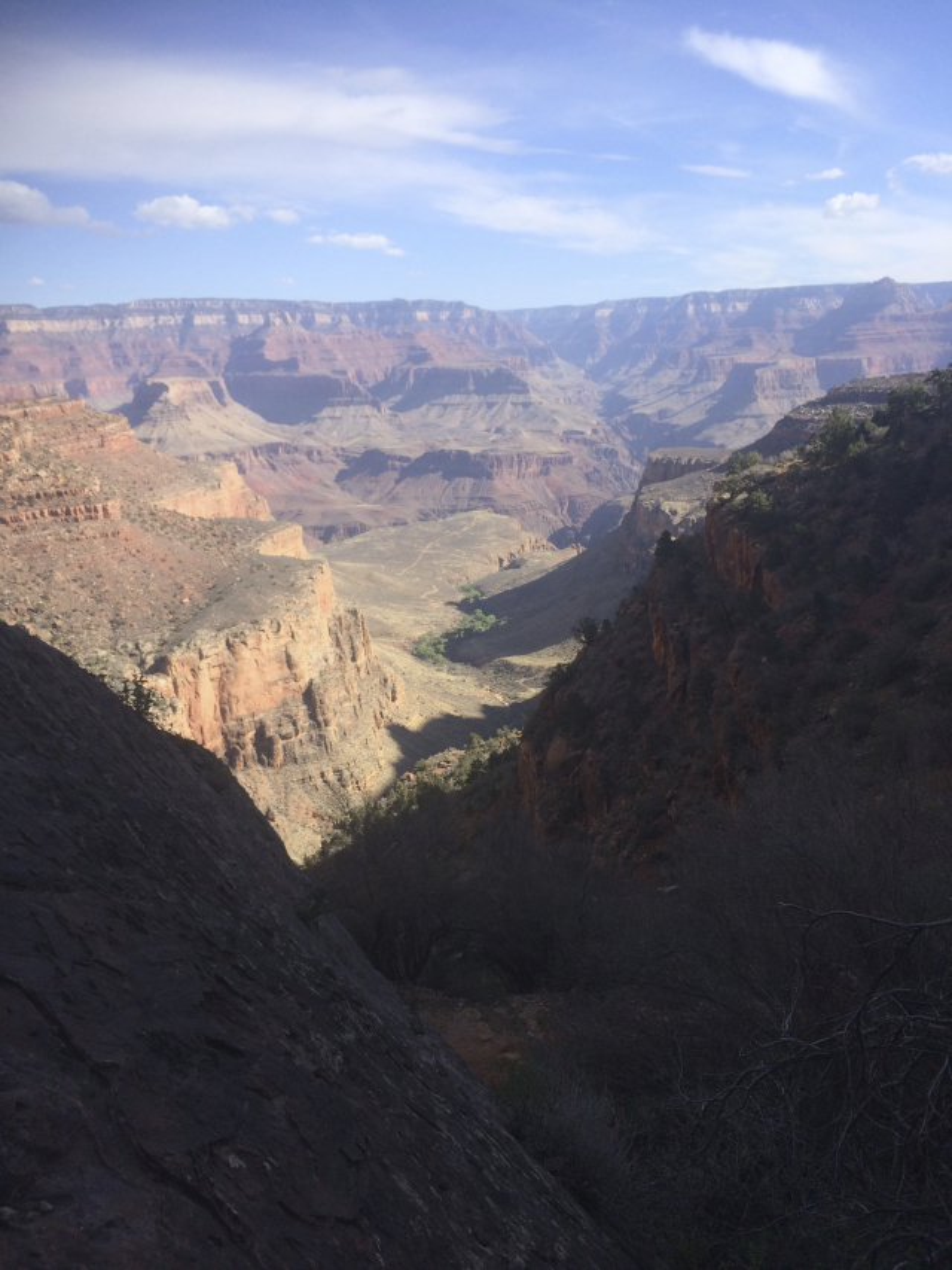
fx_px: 1100
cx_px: 476
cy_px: 635
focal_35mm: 30
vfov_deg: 60.0
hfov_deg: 46.8
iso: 32
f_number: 2.2
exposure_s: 1/1053
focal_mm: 4.12
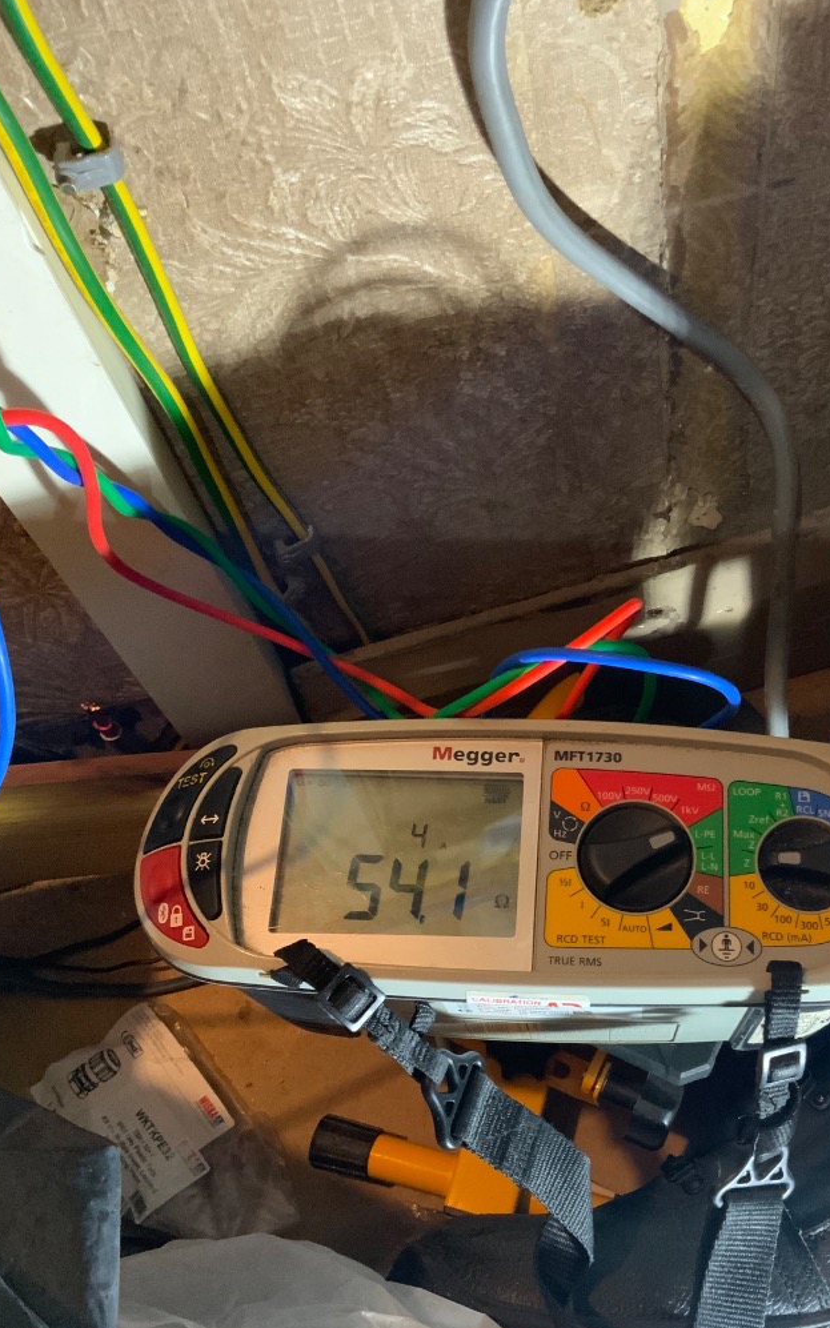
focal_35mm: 37
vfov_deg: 52.5
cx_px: 585
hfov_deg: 34.0
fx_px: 1339
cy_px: 783
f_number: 1.8
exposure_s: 1/41
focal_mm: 3
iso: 250
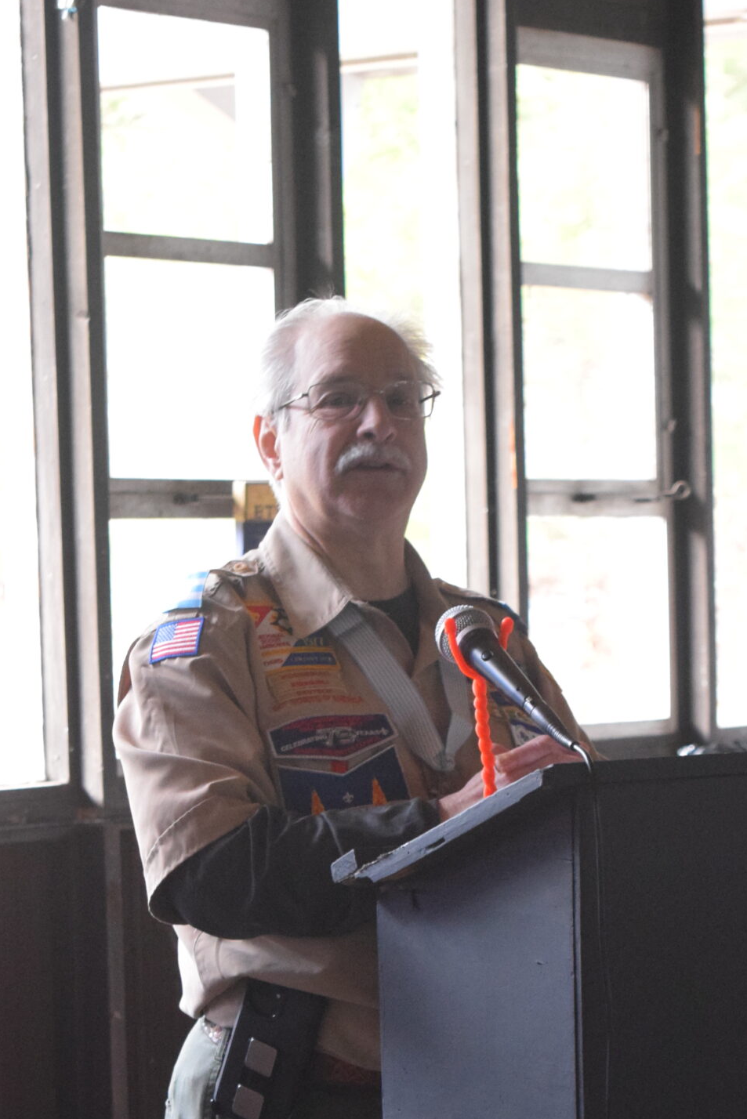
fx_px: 4600
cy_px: 917
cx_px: 466
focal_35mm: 148
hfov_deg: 9.3
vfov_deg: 13.8
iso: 3200
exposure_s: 1/60
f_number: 5.6
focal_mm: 55
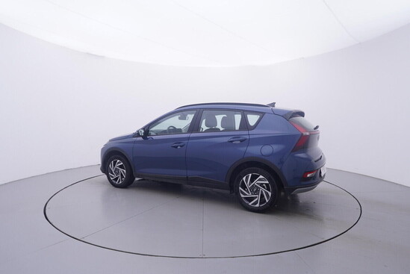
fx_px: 256
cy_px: 137
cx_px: 205
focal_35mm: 22
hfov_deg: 77.3
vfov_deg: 56.2
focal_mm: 15
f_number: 5
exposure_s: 1/80
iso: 200
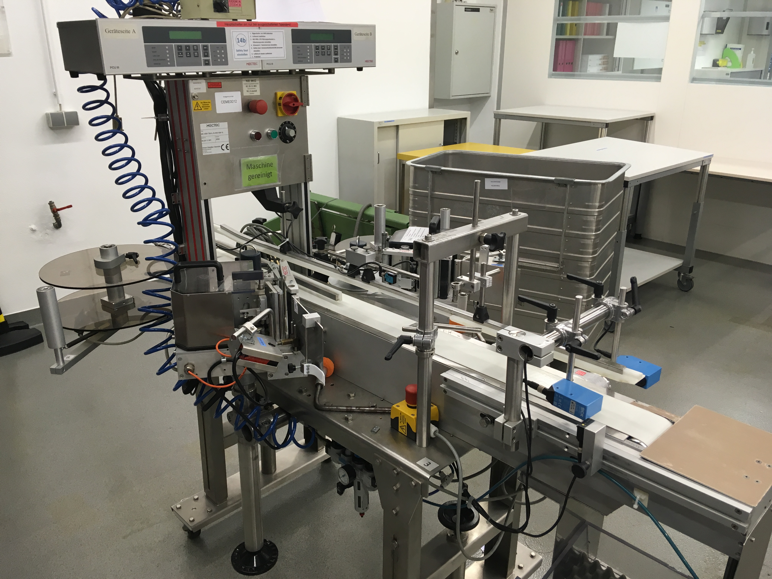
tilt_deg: -21.2
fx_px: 647
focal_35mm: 29
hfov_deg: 61.7
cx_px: 386
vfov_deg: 48.2
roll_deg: +0.4
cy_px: 290
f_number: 2.2
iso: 64
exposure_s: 1/33
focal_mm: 4.15
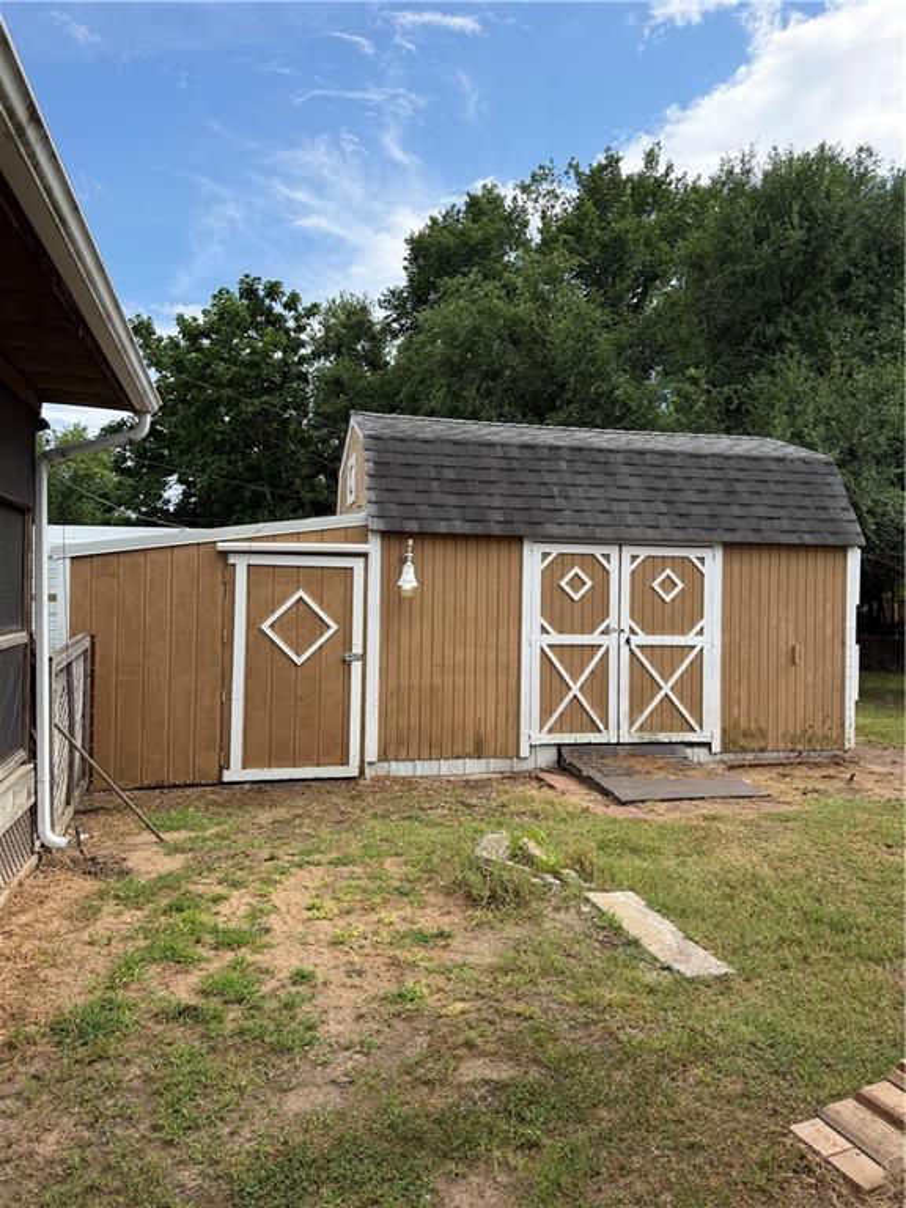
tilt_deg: -1.2
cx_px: 453
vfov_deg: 71.6
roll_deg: -0.1
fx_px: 838
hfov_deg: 56.8
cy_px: 604
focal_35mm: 24
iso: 100
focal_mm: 6.76
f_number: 1.78
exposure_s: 1/3584
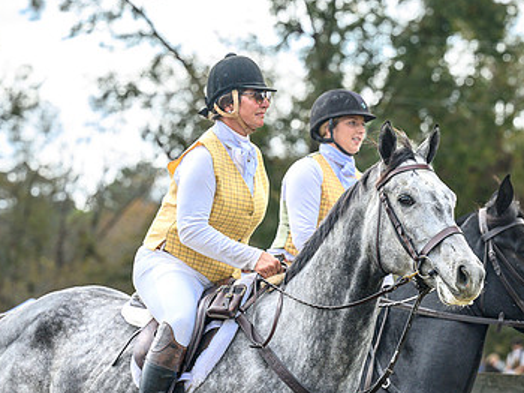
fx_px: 2738
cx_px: 336
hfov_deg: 10.9
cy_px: 250
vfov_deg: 8.2
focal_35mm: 181
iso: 640
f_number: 3.5
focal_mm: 103
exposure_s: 1/1000
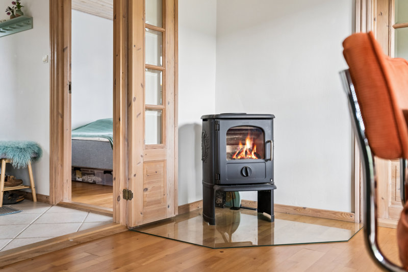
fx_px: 374
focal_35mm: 33
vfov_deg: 40.0
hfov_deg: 57.2
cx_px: 204
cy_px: 136
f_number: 4
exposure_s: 1/50
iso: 800
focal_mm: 33
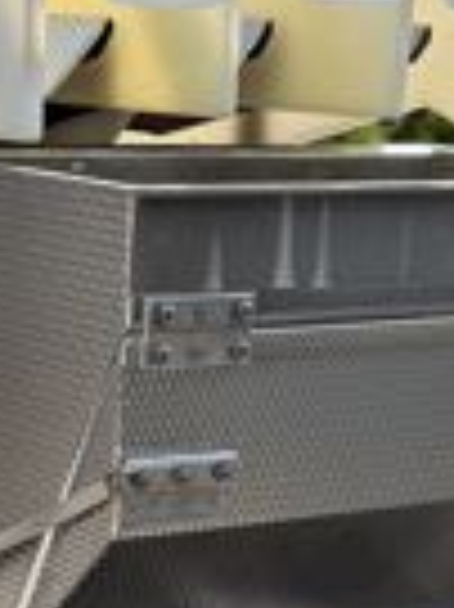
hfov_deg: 12.0
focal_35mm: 123
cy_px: 705
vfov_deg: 15.5
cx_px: 90
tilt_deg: -17.2
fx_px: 2154
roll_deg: -2.5
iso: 100
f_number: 1.78
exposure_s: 1/3759
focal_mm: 6.76
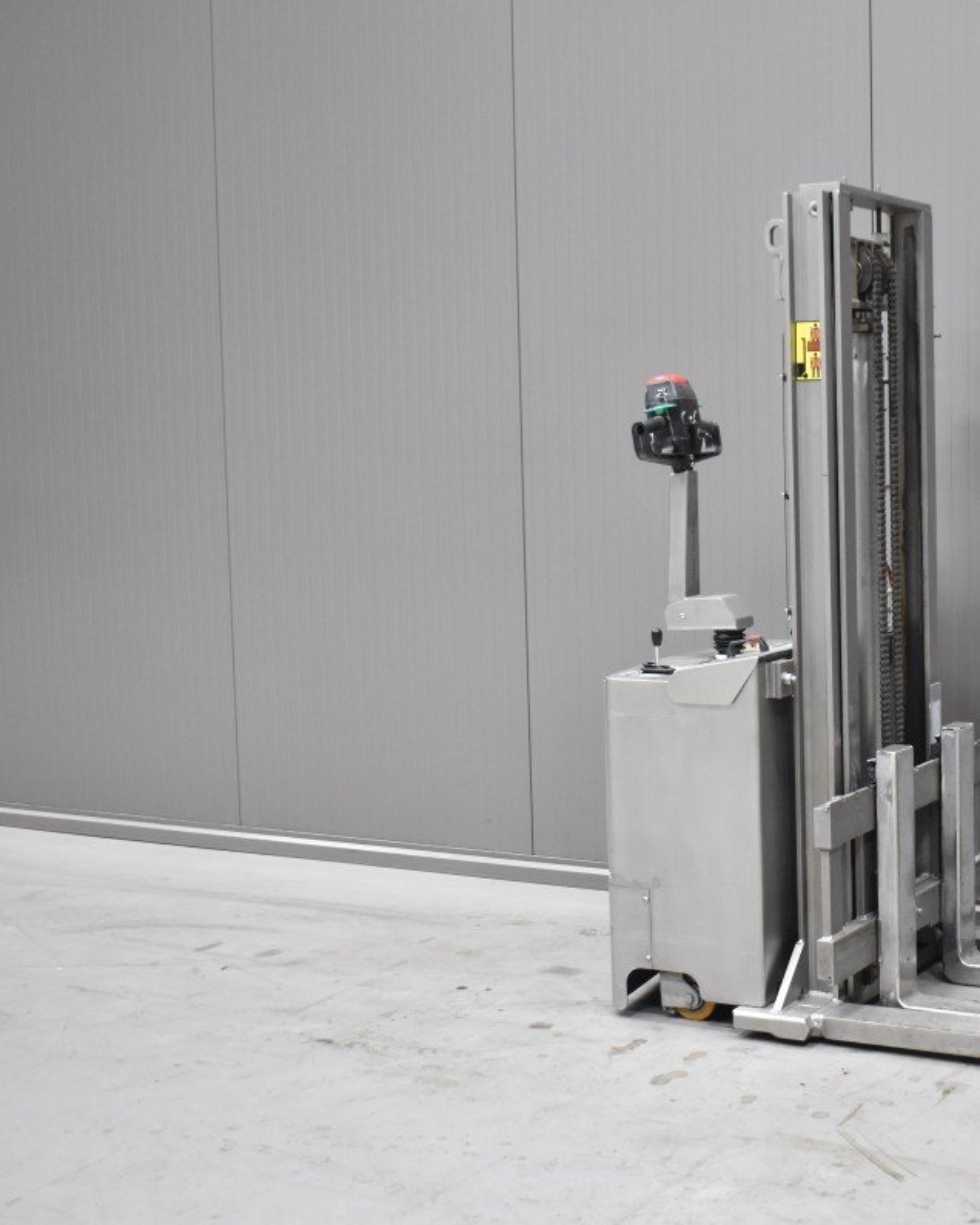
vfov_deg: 36.7
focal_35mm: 51
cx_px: 884
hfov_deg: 28.5
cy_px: 613
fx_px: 1849
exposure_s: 1/50
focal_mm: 24
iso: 1600
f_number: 4.5
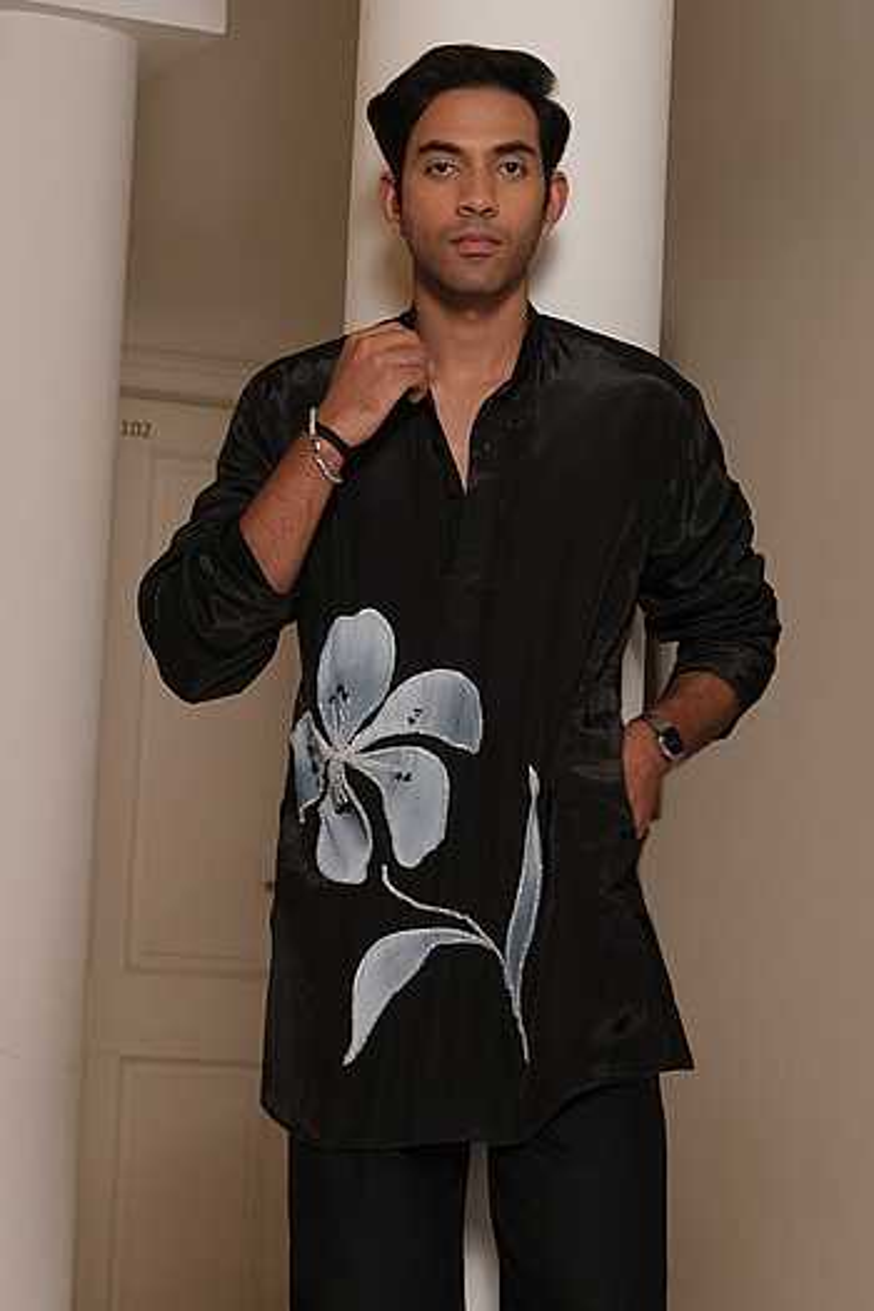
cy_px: 656
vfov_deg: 42.7
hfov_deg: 29.2
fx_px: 1675
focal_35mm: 46
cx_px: 437
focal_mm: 30.8
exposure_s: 1/27
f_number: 4
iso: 320
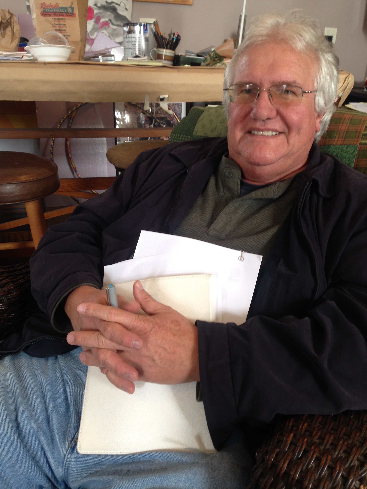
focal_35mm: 33
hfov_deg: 42.9
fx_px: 466
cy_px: 244
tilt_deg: -25.0
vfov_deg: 55.4
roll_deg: -3.7
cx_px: 184
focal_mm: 4.12
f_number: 2.4
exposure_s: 1/20
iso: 64
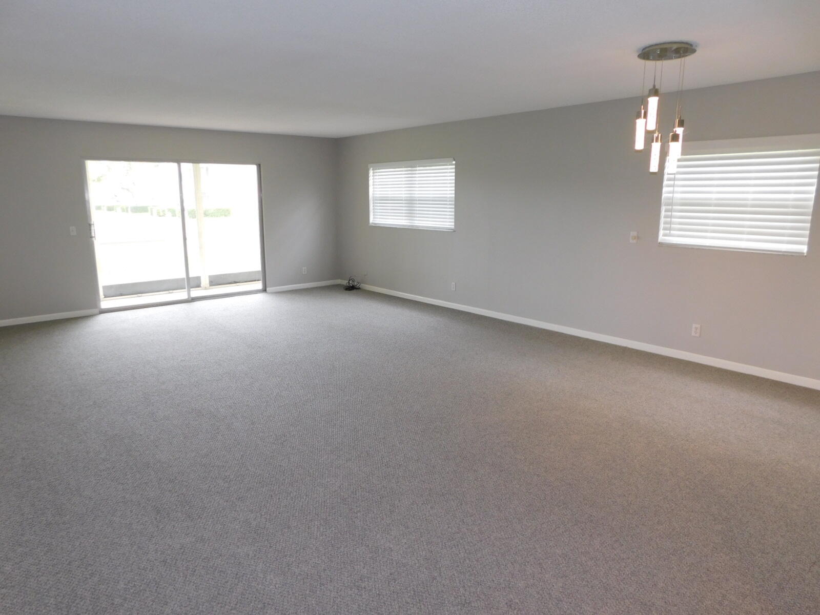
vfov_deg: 58.9
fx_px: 545
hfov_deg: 73.9
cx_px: 410
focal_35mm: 23
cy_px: 308
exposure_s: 1/30
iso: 125
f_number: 3
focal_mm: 4
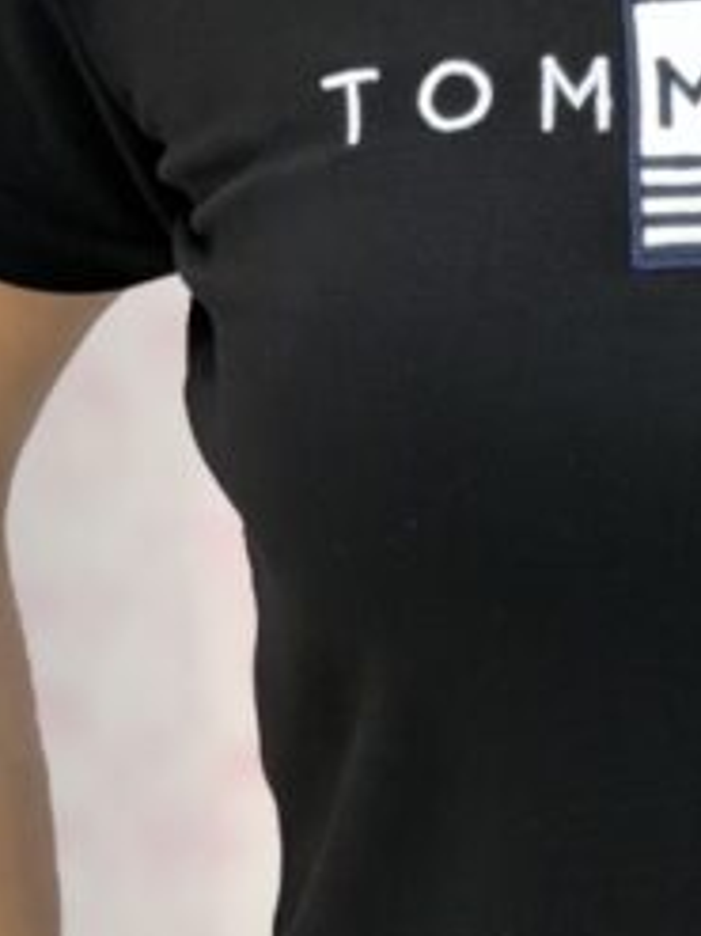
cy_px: 1205
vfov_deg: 9.8
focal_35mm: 199
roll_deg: -0.1
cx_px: 1023
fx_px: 5378
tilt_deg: -25.4
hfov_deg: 7.3
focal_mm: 6.76
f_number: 1.78
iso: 50
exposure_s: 1/146
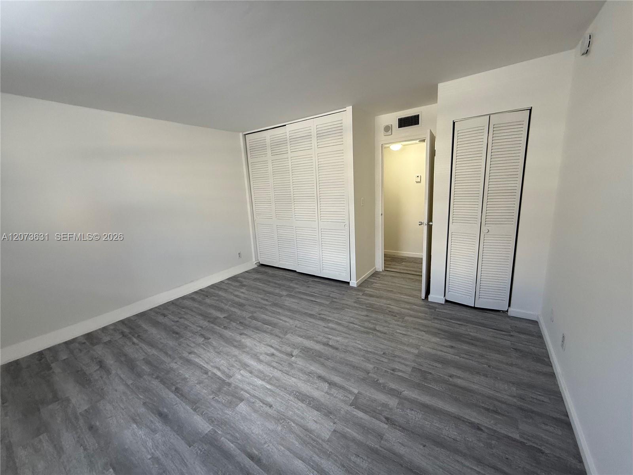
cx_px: 316
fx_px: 256
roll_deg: +3.8
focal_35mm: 14
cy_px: 238
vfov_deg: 85.7
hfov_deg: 102.1
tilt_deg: -9.2
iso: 160
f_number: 2.2
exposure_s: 1/99
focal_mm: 2.22
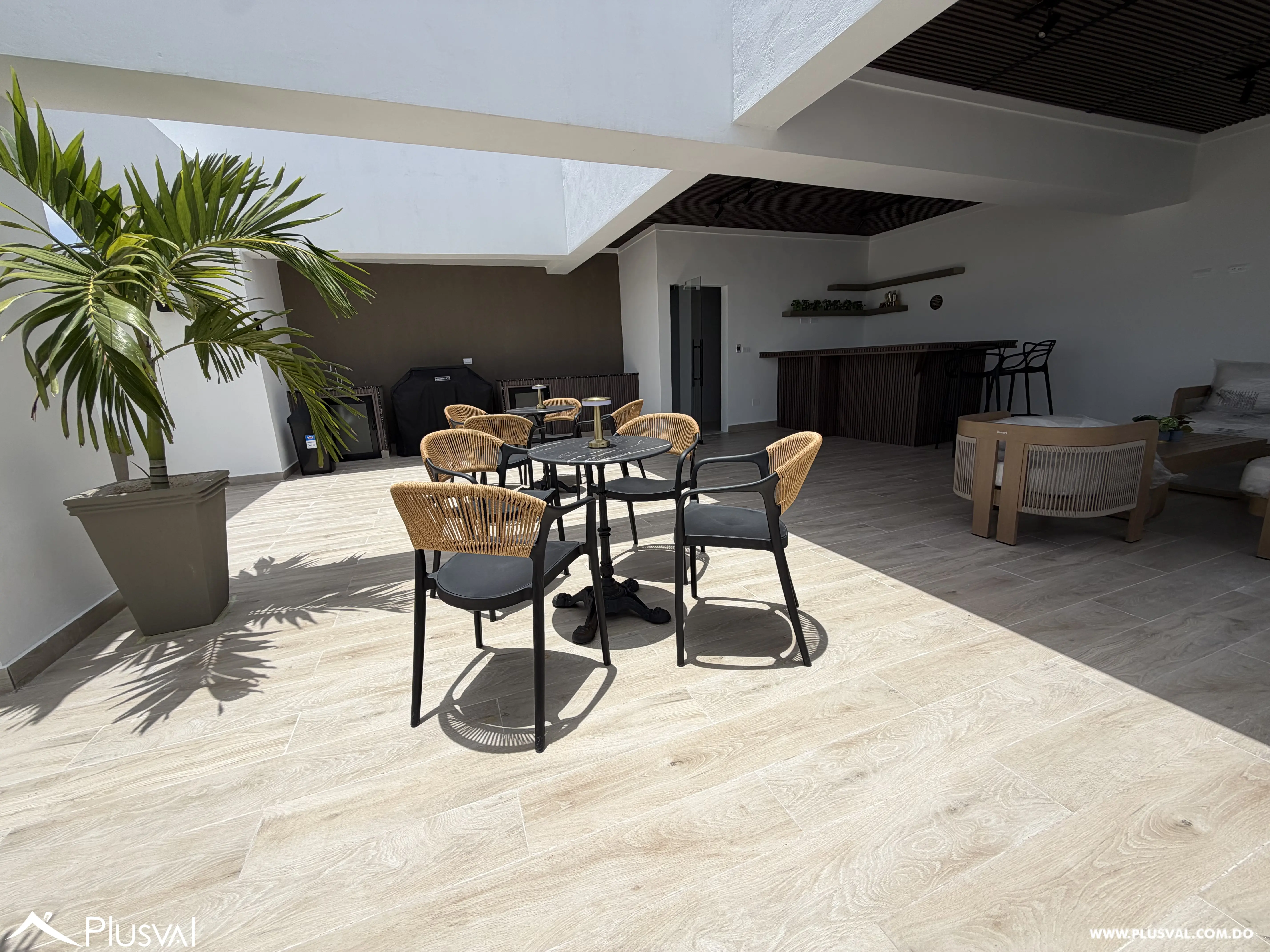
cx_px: 635
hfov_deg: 102.1
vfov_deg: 85.7
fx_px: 514
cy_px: 476
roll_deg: +3.0
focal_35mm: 14
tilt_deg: -12.2
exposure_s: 1/1087
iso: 20
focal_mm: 2.22
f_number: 2.2
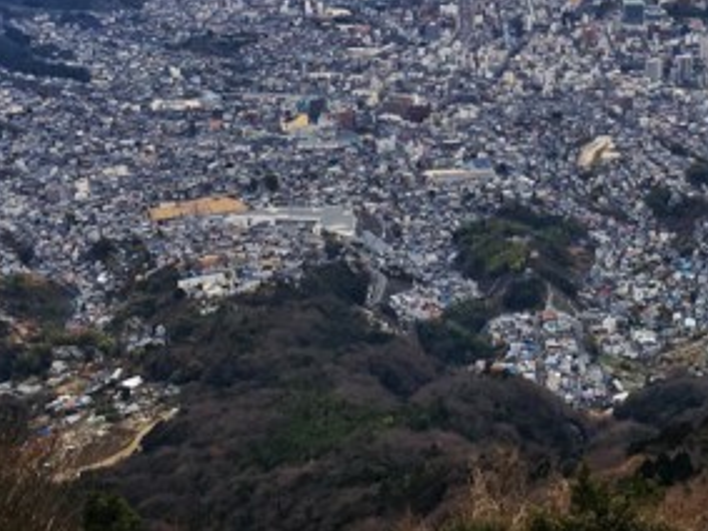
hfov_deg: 23.7
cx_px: 490
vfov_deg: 17.3
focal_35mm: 82
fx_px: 1676
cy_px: -75
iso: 25
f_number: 2.2
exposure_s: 1/179
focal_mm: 4.15
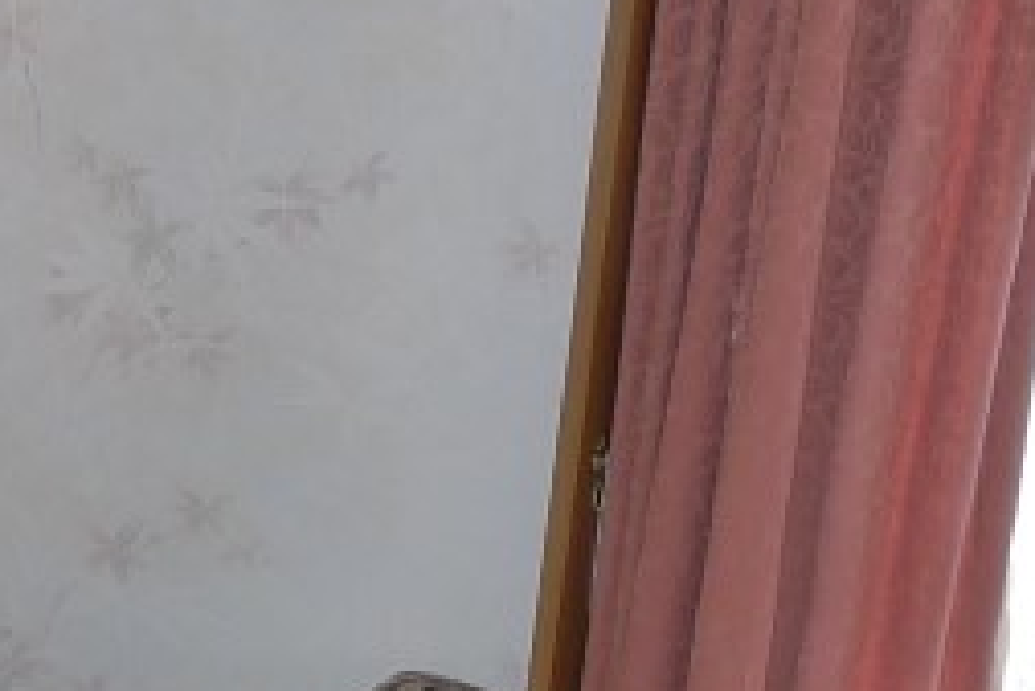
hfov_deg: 16.7
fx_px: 3135
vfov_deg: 12.4
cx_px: -612
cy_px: 675
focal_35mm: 109
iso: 125
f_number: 2.8
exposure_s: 1/250
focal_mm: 5.1
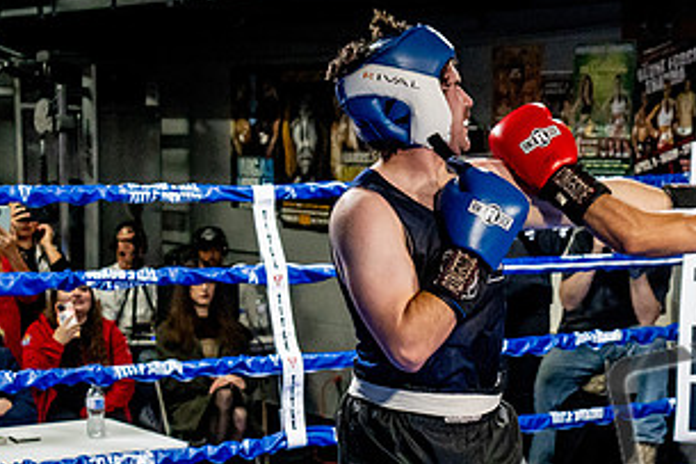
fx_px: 1913
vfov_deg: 13.7
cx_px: 614
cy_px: 397
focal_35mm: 99
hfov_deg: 20.3
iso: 5000
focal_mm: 35
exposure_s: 1/800
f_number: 2.8
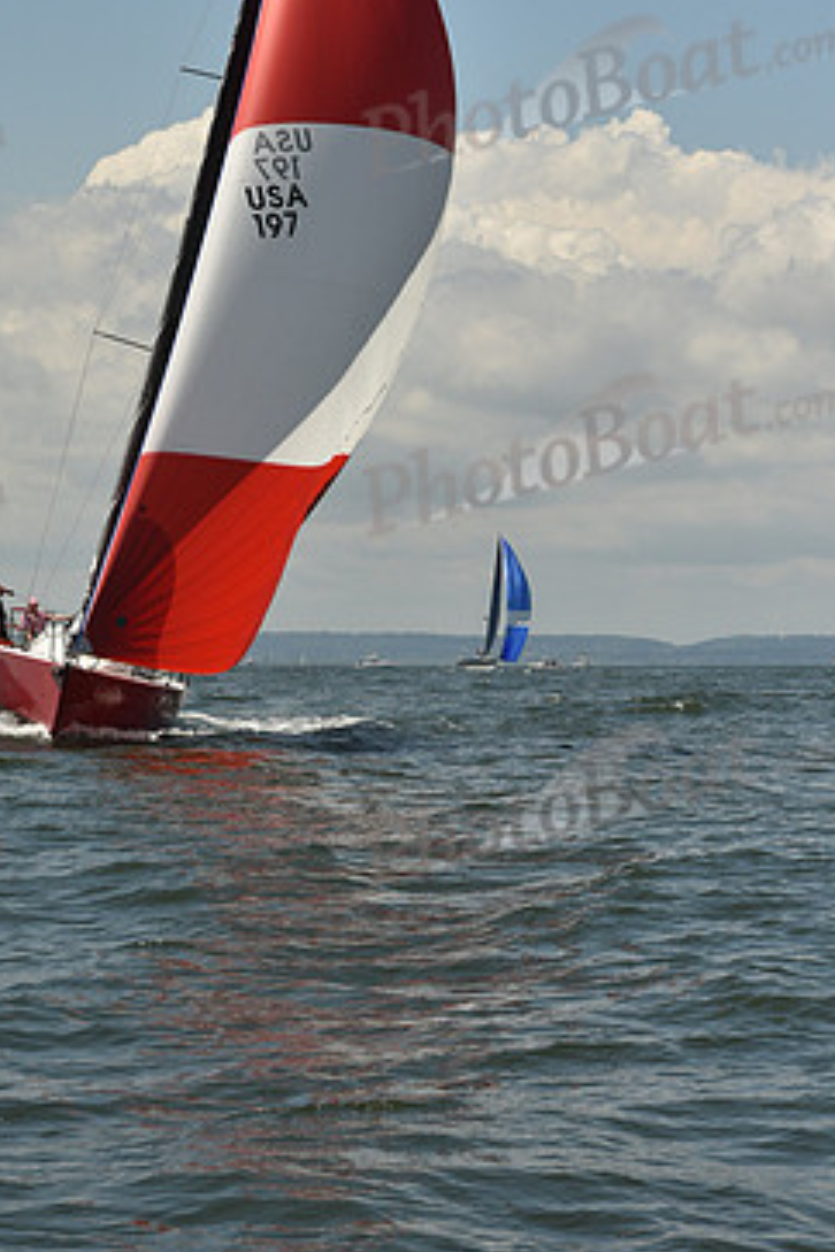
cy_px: 317
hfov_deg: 12.2
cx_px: 185
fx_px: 3896
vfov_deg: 18.2
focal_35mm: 112
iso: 320
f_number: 8
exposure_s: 1/2000
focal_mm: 70
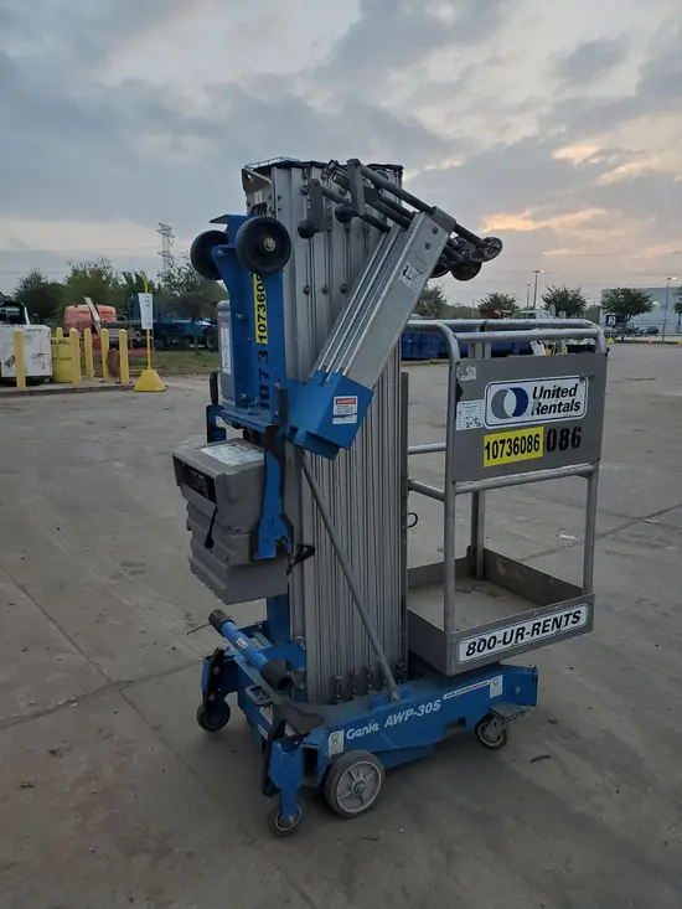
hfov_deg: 53.1
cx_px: 341
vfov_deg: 67.3
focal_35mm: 26
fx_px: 683
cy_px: 454
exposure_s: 1/120
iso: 80
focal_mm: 4.3
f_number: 2.4
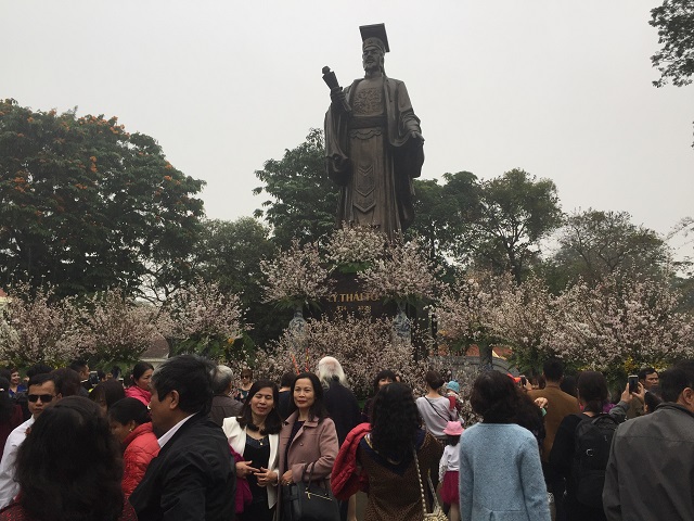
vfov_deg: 48.2
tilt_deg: +11.8
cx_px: 347
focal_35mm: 29
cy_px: 260
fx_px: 581
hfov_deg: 61.7
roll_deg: -2.8
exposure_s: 1/347
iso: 32
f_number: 2.2
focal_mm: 4.15
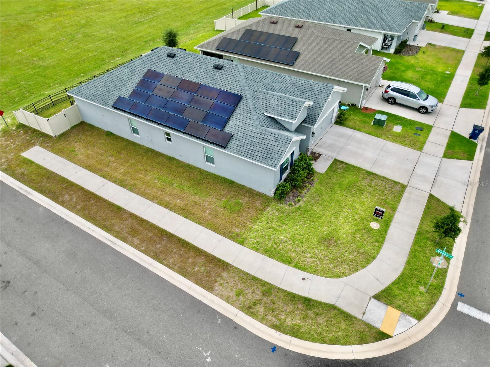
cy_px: 184
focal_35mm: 24
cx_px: 245
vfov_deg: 56.8
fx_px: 340
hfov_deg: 71.6
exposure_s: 1/2000
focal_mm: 6.72
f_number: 1.7
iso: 130
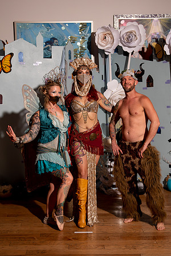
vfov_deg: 33.1
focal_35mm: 61
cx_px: 82
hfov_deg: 22.4
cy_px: 121
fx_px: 432
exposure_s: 1/400
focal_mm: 38
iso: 200
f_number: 2.8
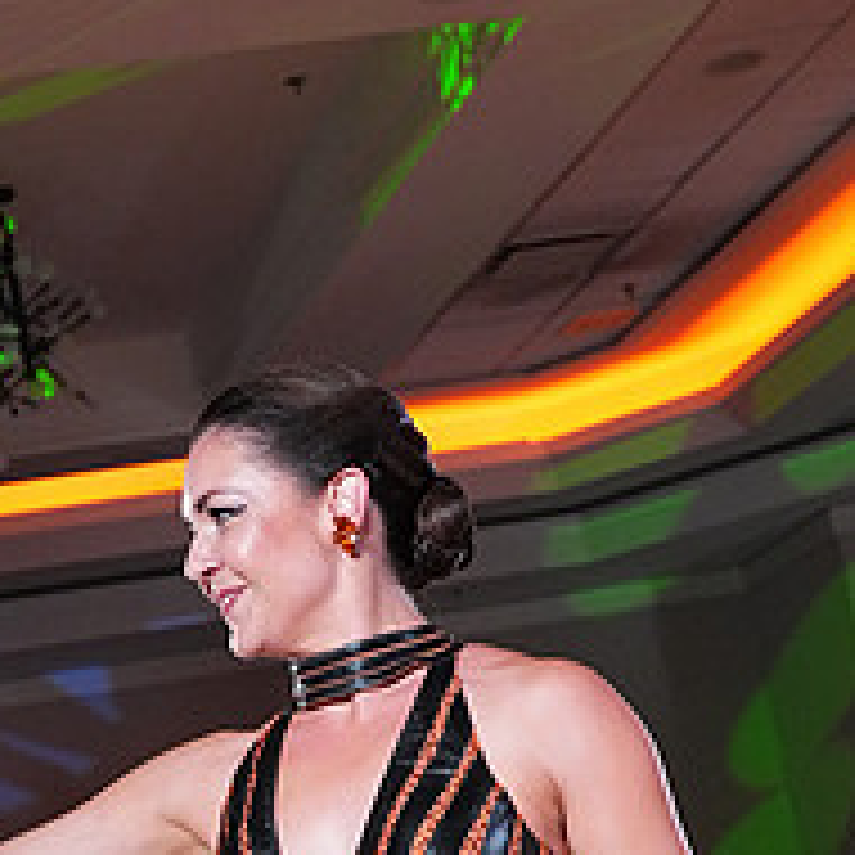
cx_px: 349
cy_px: 1112
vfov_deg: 13.8
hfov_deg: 14.3
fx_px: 3409
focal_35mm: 122
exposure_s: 1/400
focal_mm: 47
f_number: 5.6
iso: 5000
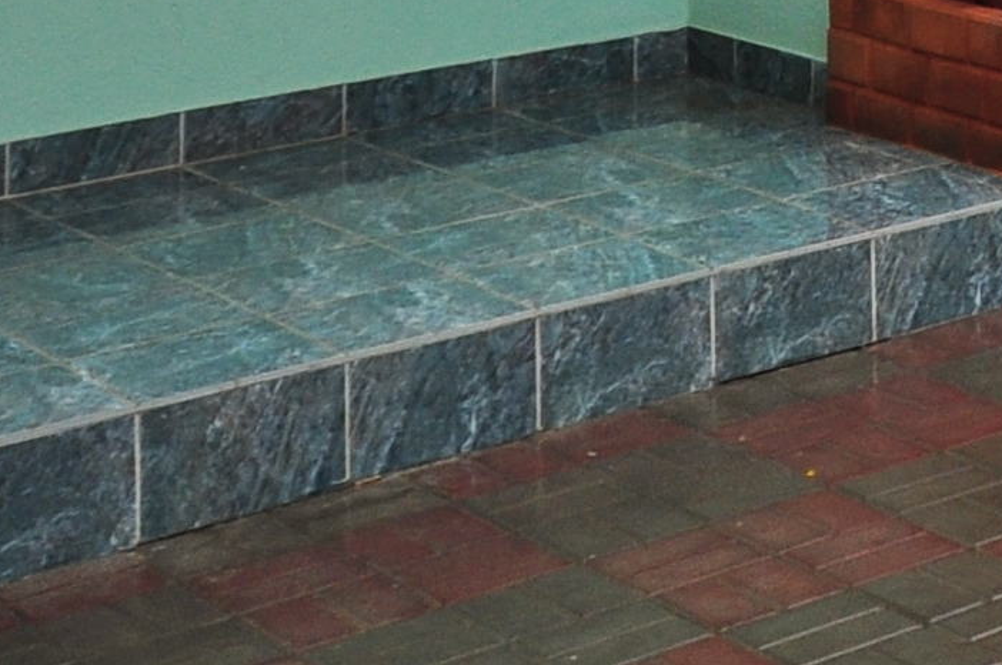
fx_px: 3309
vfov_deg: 10.3
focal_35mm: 119
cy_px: -818
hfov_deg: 15.0
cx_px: 1794
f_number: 4.5
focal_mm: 13
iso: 200
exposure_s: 1/320
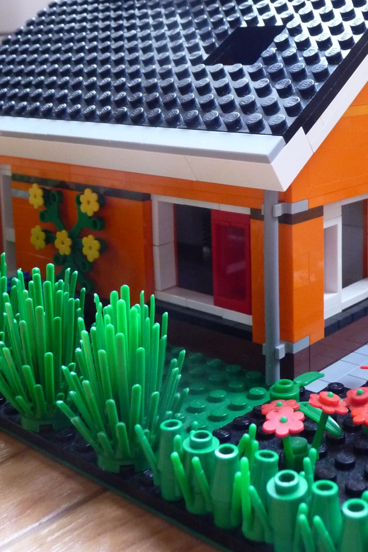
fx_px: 720
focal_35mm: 47
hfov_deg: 28.3
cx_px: 265
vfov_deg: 40.8
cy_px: 142
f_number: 3.4
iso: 400
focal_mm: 5
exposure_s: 1/8
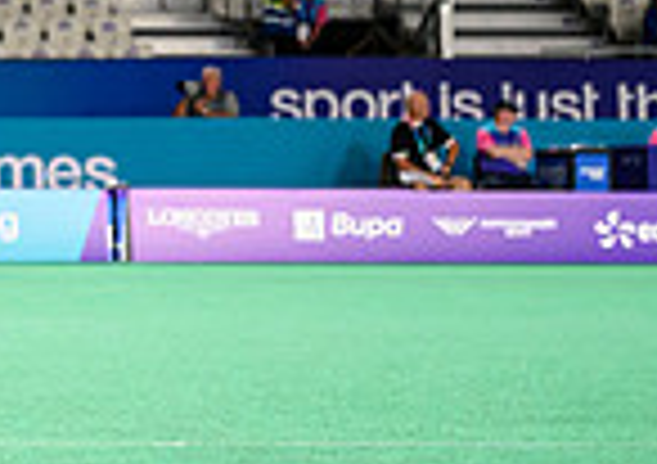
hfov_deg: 9.7
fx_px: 3400
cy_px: 20
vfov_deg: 7.8
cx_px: -951
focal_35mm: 183
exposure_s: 1/1000
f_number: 3.5
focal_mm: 31
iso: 1600
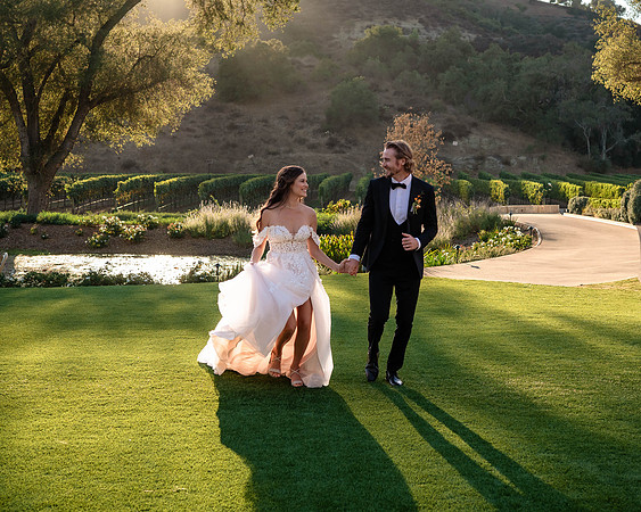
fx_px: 1077
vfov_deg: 26.7
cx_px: 372
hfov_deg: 33.1
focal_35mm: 57
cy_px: 194
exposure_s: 1/640
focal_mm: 35
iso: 160
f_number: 3.5
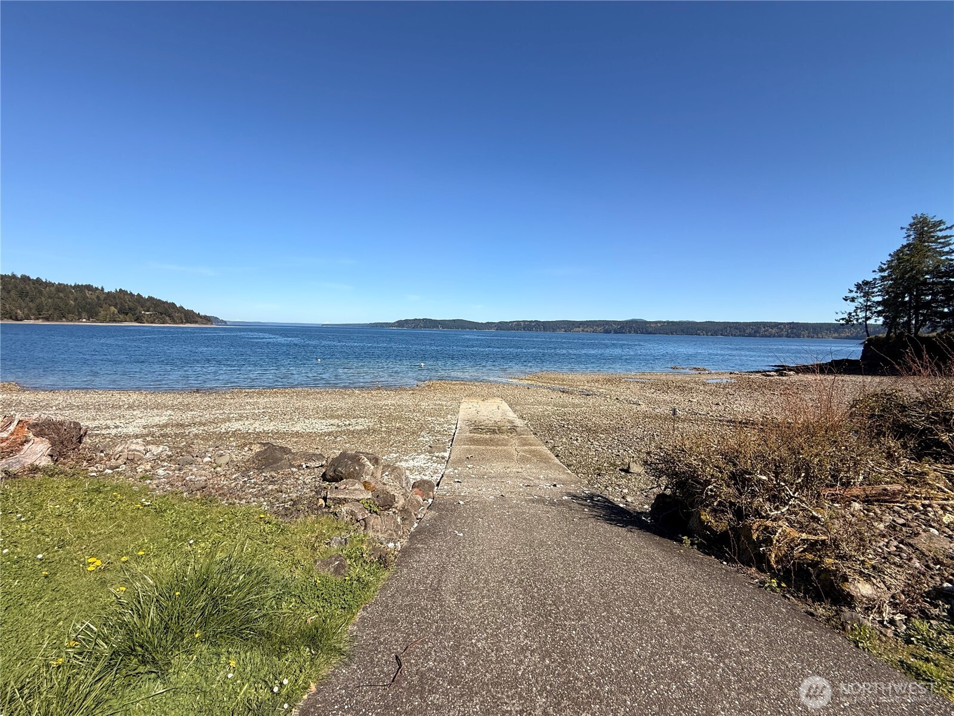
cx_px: 477
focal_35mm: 14
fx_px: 386
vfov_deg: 85.7
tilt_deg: -3.8
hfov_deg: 102.1
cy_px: 358
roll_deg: -1.3
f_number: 2.2
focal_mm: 2.22
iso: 50
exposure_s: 1/1189
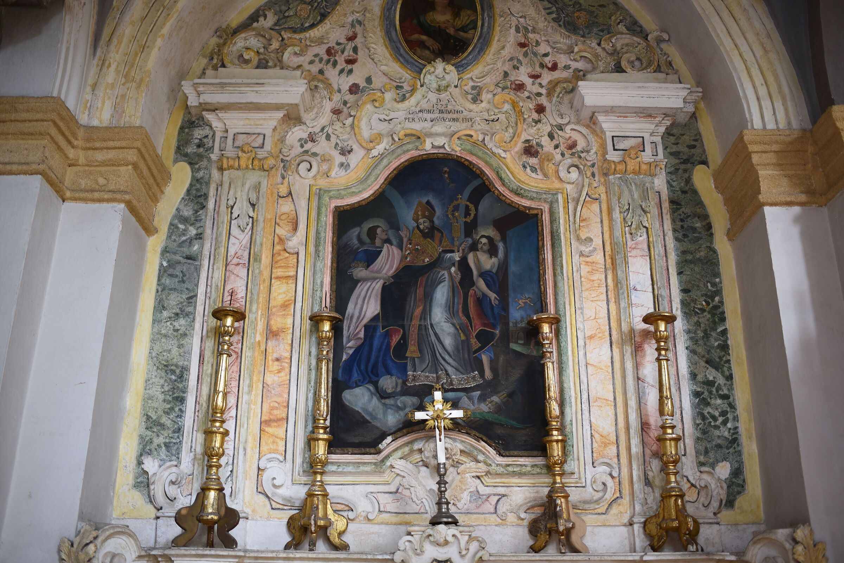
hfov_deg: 54.4
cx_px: 422
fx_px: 821
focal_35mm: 35
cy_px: 282
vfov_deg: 37.9
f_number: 1.4
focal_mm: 35
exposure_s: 1/20
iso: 500
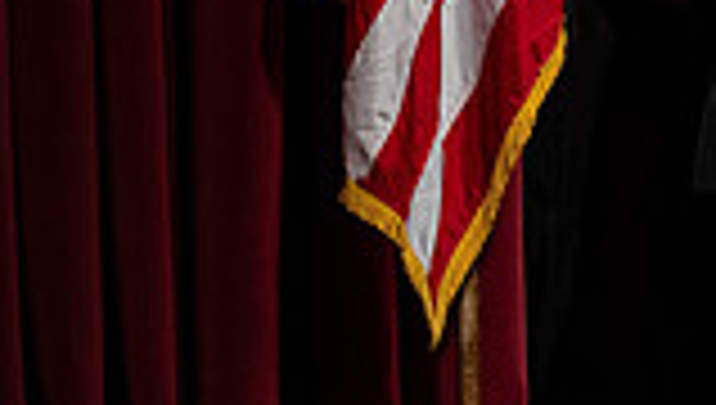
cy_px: -61
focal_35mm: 267
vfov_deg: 4.6
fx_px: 5077
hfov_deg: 7.8
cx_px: 1265
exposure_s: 1/250
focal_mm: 70
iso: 640
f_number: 2.8
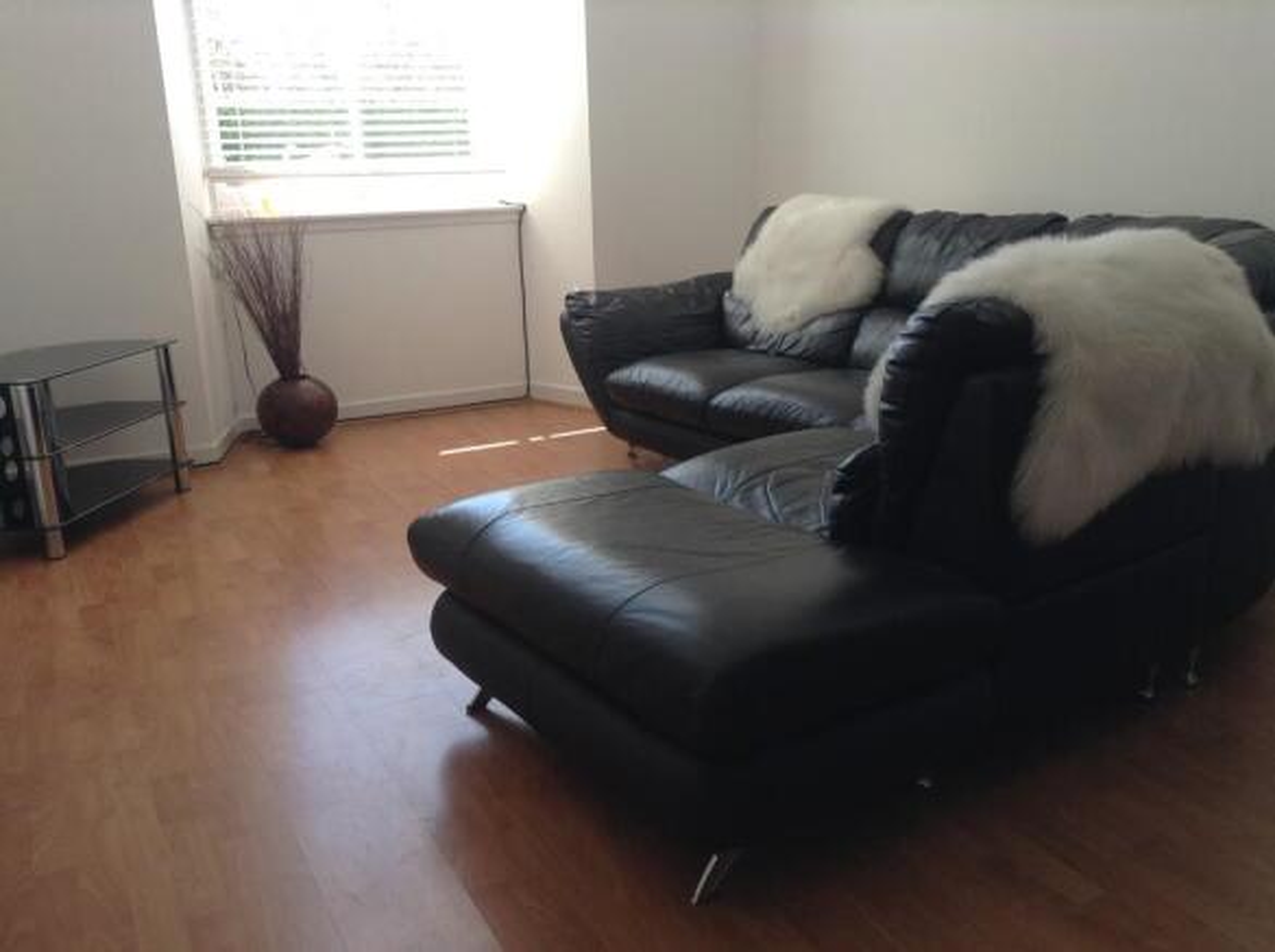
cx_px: 638
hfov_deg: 55.4
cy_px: 476
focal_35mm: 33
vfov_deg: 42.8
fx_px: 1214
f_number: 2.4
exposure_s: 1/120
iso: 32
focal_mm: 3.3
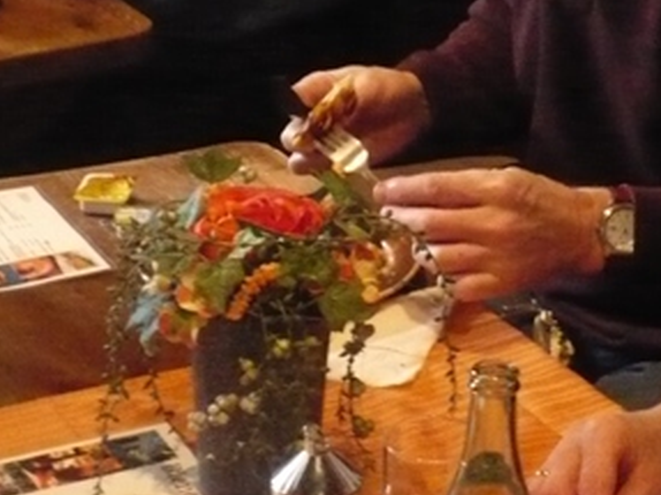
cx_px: 427
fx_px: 1966
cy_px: -89
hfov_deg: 19.0
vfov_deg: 14.0
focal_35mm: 103
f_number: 2.8
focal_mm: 6.1
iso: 800
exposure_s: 1/20
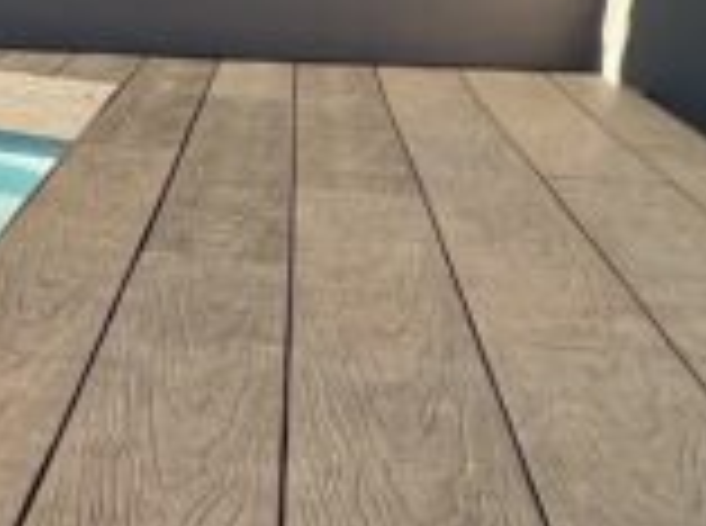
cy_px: 243
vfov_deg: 17.3
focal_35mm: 85
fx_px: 1730
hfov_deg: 12.0
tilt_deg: -11.7
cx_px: -1340
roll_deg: +0.6
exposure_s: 1/1908
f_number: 1.8
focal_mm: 1.57
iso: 32
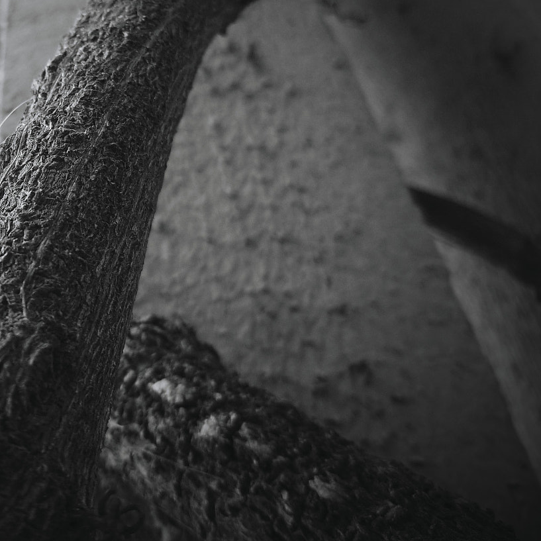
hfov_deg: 35.0
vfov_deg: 37.2
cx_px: 37
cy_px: 185
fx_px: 796
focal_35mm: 45
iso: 50
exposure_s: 1/111
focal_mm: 4.25
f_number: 1.7
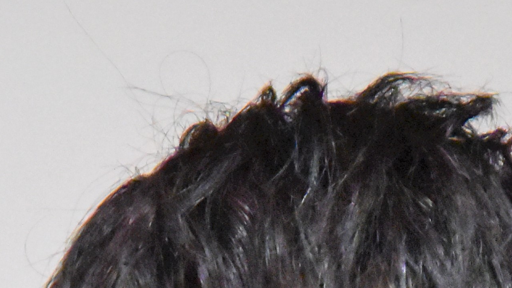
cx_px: 266
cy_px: 757
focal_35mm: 1851
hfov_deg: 1.2
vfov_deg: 0.7
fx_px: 25129
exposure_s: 1/400
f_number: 8
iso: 12800
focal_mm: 250
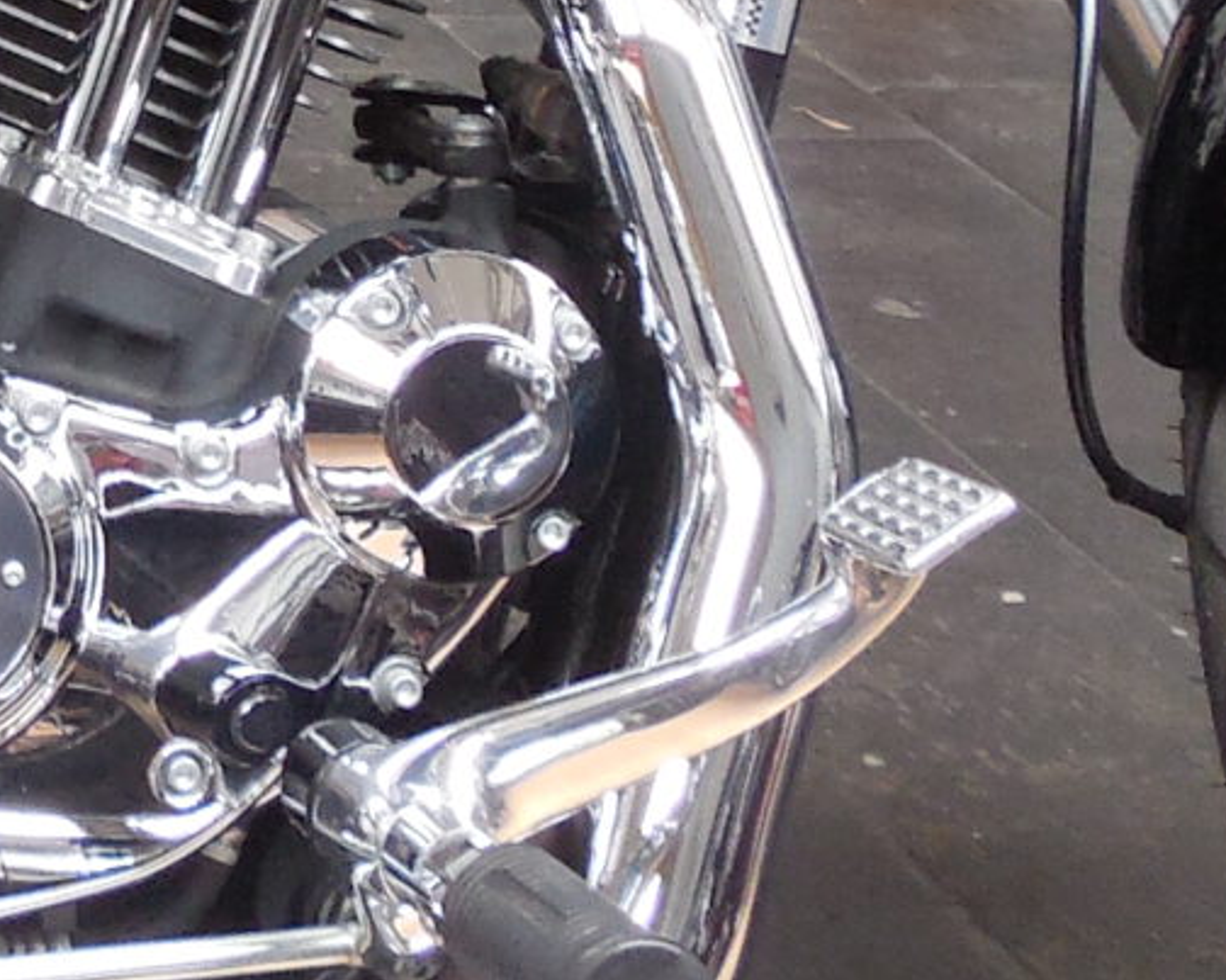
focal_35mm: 124
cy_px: -730
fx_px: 4498
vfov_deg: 11.6
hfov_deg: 14.5
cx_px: -606
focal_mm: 4.5
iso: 280
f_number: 3.3
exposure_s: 1/30
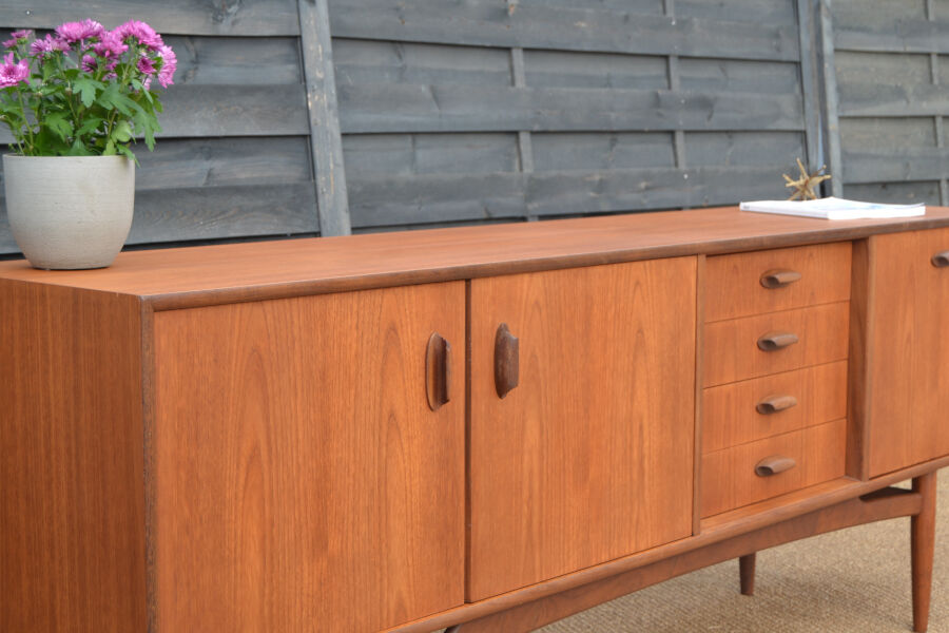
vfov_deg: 21.6
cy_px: 316
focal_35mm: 63
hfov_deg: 31.9
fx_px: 1661
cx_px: 474
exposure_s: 1/125
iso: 140
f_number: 5.6
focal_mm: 42
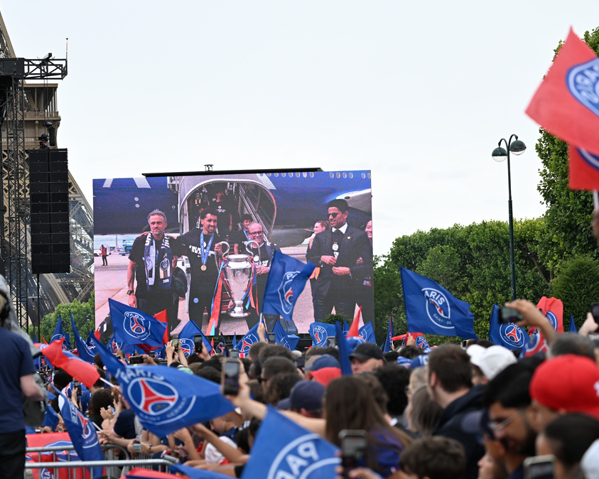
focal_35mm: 114
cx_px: 276
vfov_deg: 13.5
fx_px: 2021
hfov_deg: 16.9
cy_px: 241
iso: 800
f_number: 5
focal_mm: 100
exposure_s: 1/1000
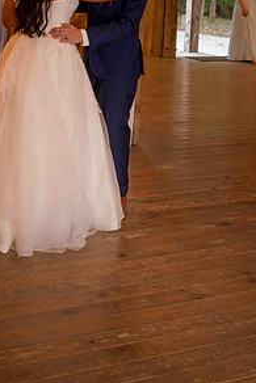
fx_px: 820
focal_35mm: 77
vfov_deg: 26.0
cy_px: 104
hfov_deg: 17.7
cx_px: 87
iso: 800
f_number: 7.1
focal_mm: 50
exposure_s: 1/60
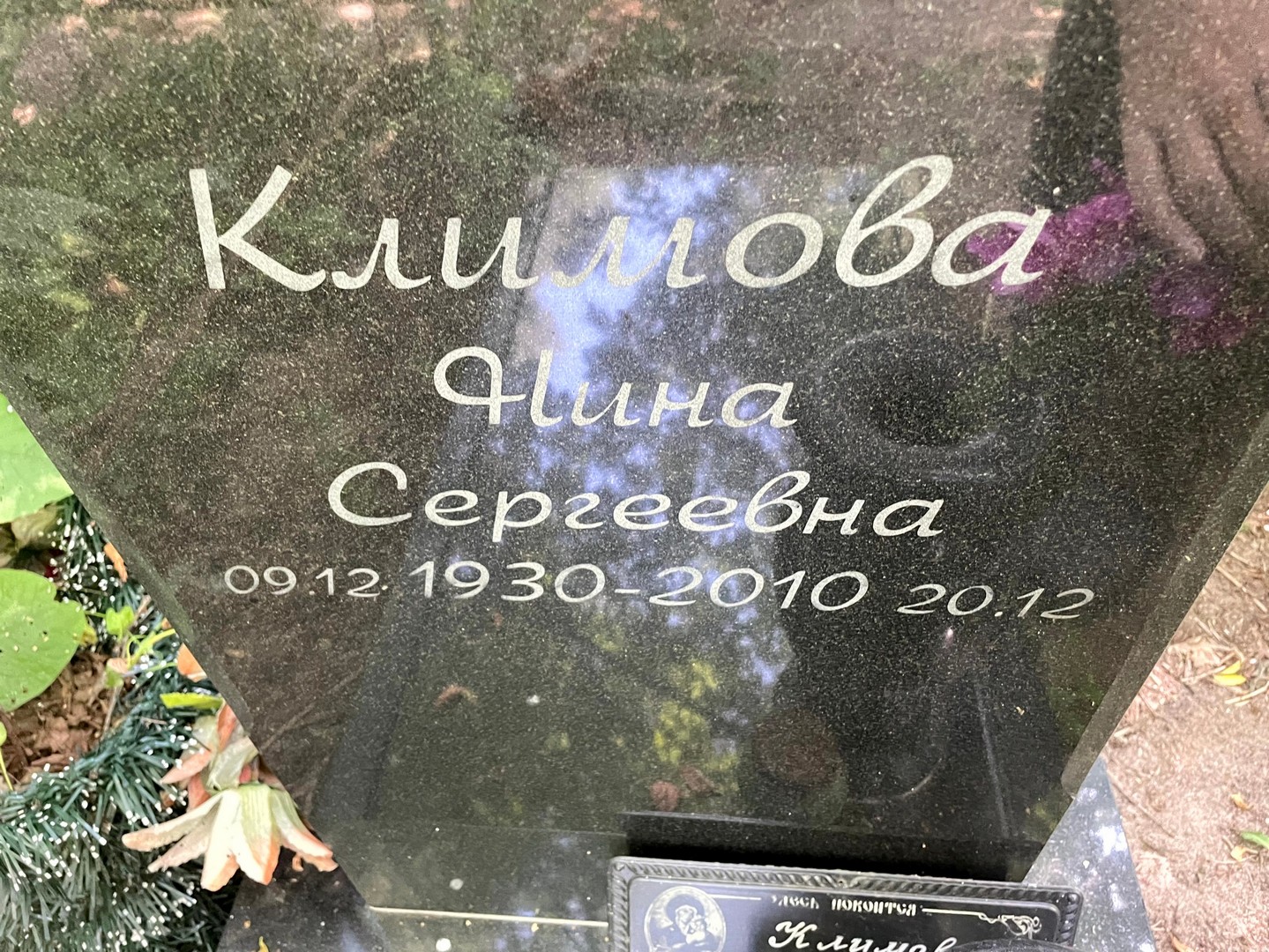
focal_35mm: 26
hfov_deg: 67.3
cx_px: 634
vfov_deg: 53.1
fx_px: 953
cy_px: 476
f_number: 1.6
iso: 500
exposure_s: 1/60
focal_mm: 4.2
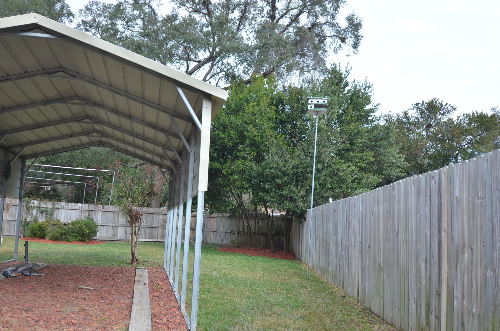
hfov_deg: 53.2
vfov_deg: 36.7
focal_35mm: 36
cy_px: 166
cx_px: 250
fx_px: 499
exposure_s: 1/1000
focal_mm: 24
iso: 450
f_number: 4.5
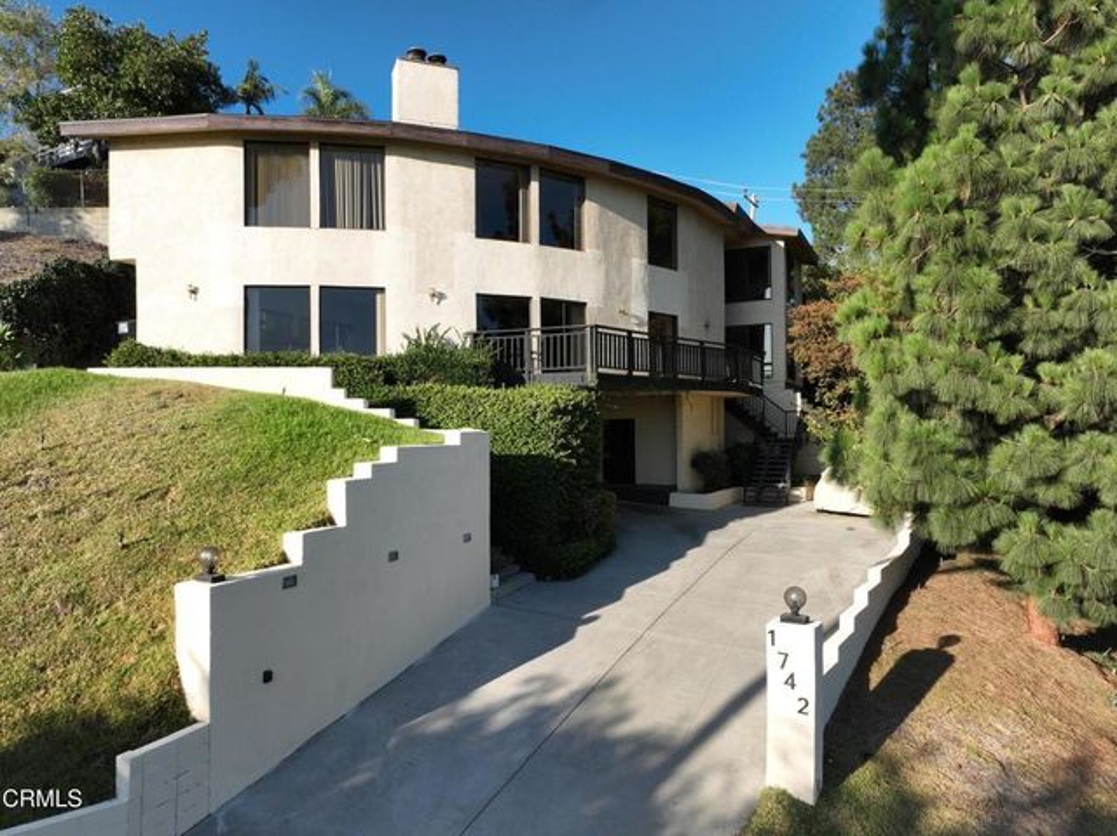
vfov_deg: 56.8
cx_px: 558
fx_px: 774
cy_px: 418
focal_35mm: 24
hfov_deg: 71.6
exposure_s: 1/100
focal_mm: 12.29
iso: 100
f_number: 5
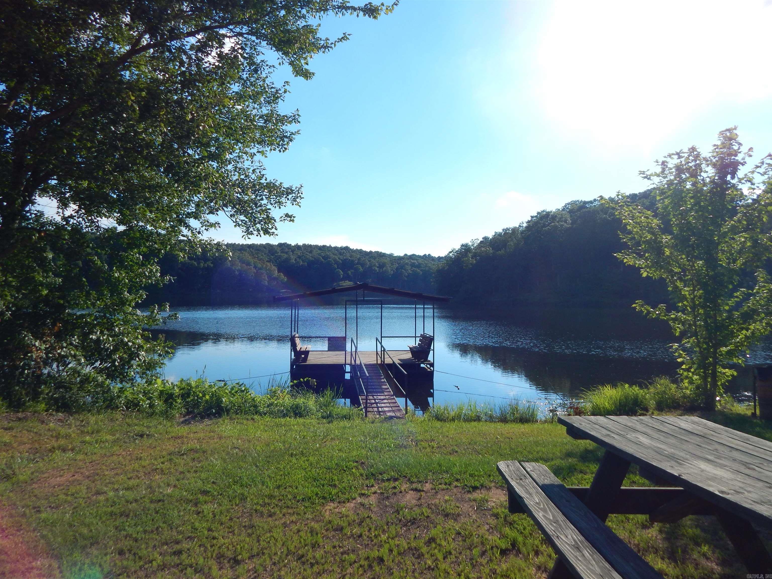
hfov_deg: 76.4
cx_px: 386
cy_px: 290
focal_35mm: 22
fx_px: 491
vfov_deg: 61.1
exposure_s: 1/640
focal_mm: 4
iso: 125
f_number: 6
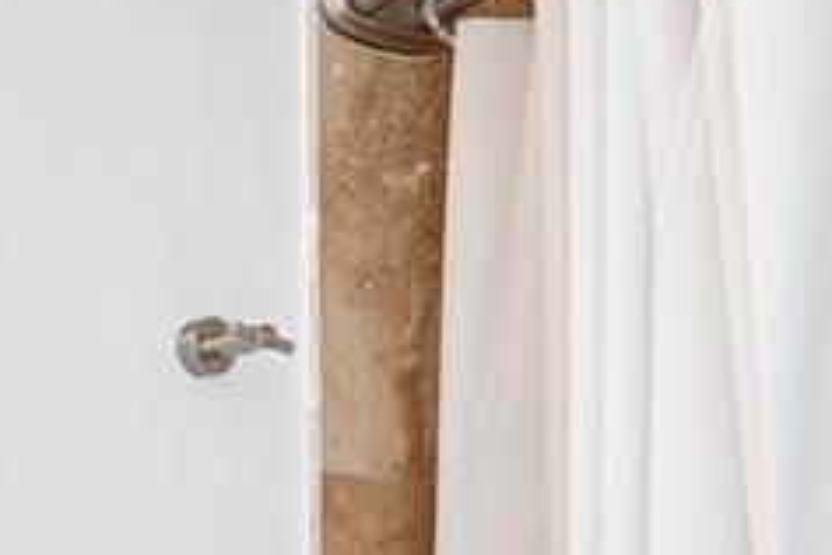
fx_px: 2496
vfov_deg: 11.9
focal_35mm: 108
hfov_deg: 18.7
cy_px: 924
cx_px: 130
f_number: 4.5
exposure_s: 1/13
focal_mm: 8
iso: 100
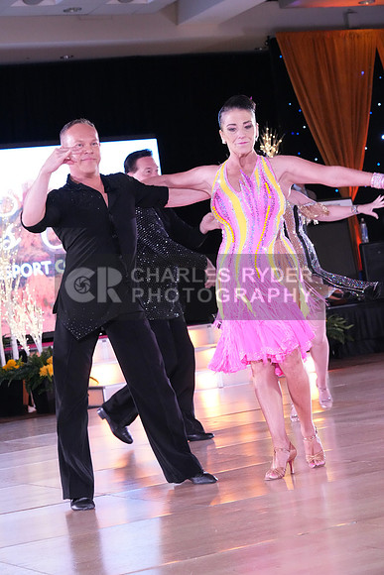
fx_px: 1391
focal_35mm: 87
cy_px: 288
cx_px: 192
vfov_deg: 23.4
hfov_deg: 15.7
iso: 10000
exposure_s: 1/250
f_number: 8
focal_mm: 87
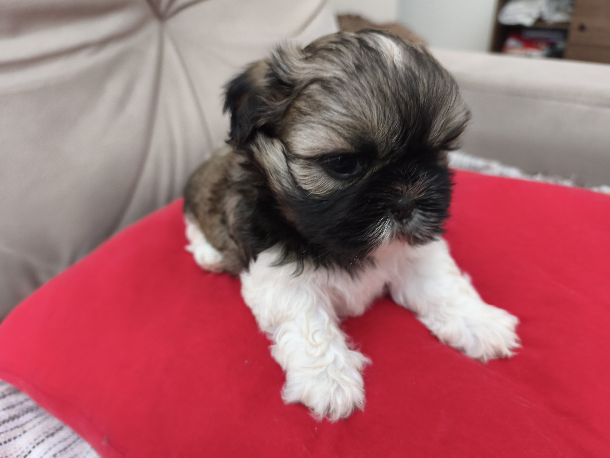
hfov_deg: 73.9
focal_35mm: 23
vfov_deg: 58.9
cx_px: 305
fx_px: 405
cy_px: 229
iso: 1000
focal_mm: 6.14
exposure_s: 1/60
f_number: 1.65
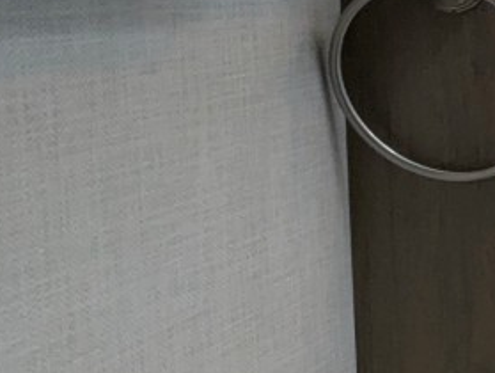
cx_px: 1042
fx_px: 1145
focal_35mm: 80
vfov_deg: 18.2
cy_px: 43
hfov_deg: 16.8
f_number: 2.2
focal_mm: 2.35
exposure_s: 1/278
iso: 59
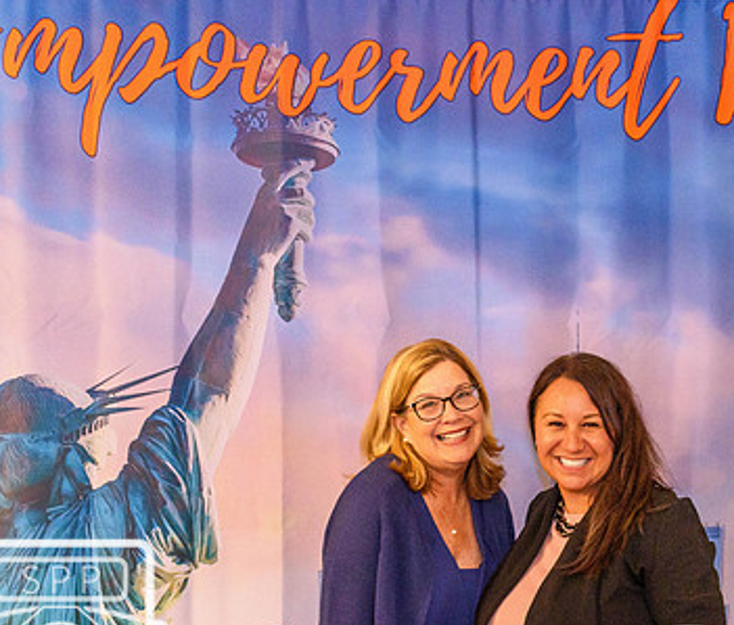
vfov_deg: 23.8
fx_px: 1471
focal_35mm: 66
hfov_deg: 27.7
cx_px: 534
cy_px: 452
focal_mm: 25
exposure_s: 1/60
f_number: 4
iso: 1250
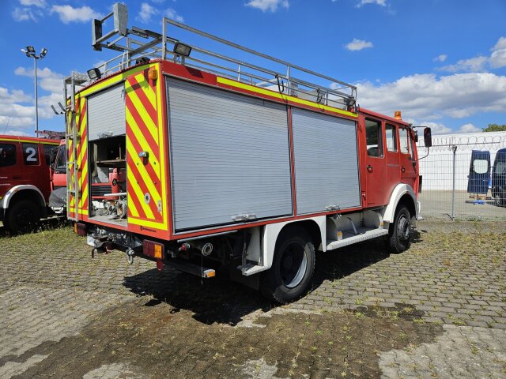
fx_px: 336
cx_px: 253
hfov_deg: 73.9
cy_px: 190
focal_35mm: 23
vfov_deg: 58.9
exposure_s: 1/2289
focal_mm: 5.4
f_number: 1.8
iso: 25
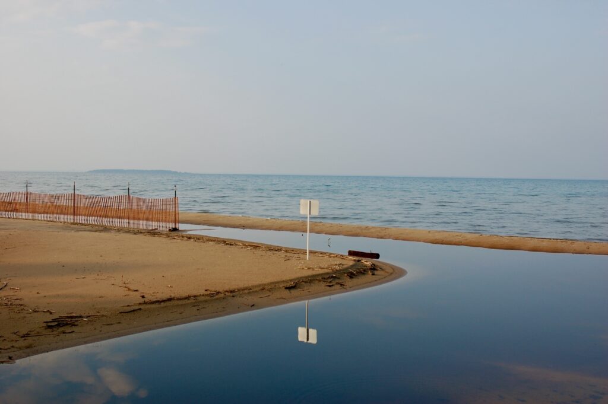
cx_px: 304
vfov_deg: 31.8
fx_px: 709
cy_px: 202
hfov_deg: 46.4
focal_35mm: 42
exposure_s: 1/250
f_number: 8
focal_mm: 28
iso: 200
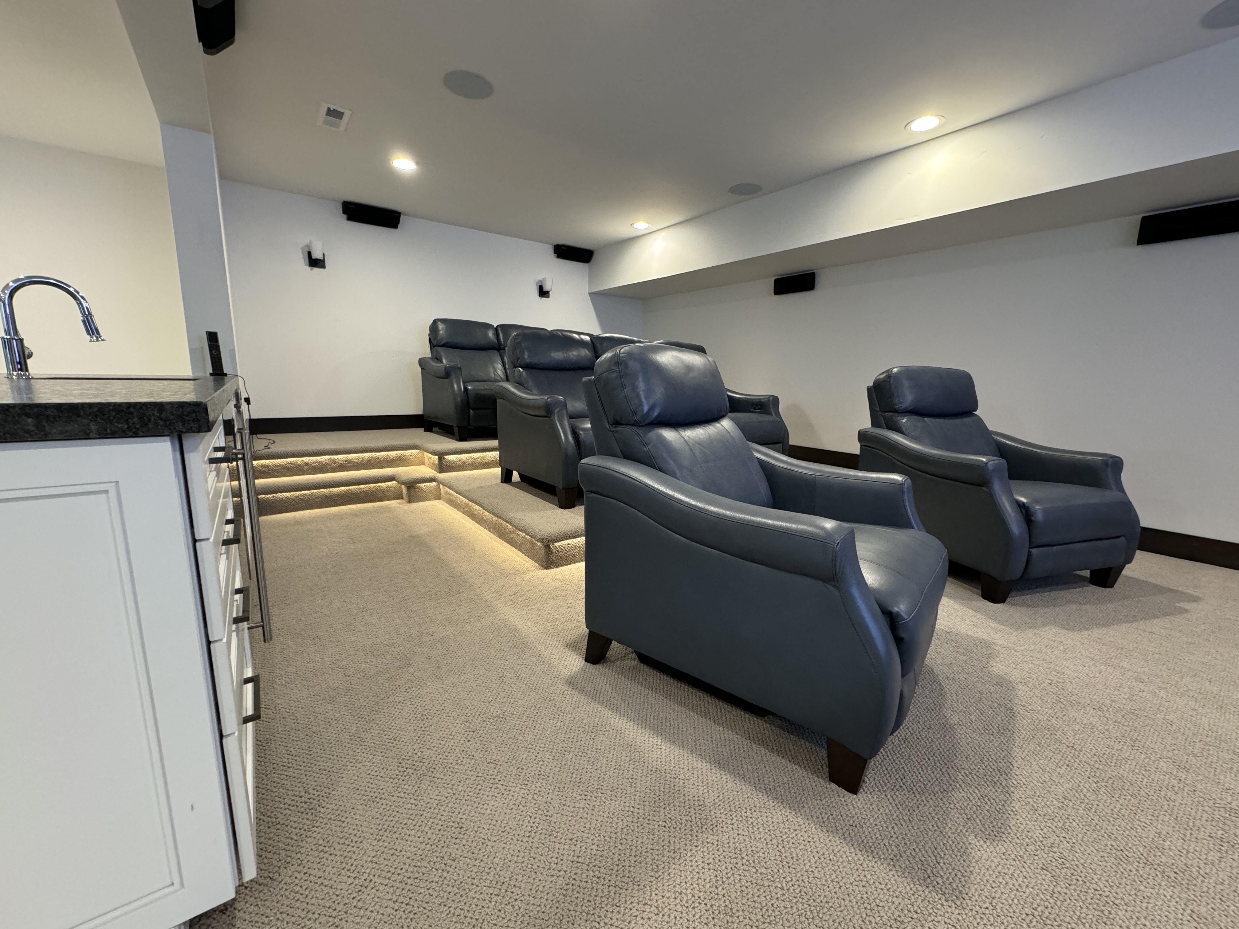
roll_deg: -2.4
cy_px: 464
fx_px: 501
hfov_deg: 102.1
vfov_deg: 85.7
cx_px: 620
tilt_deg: -10.3
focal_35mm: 14
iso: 320
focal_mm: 2.22
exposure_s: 1/60
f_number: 2.2
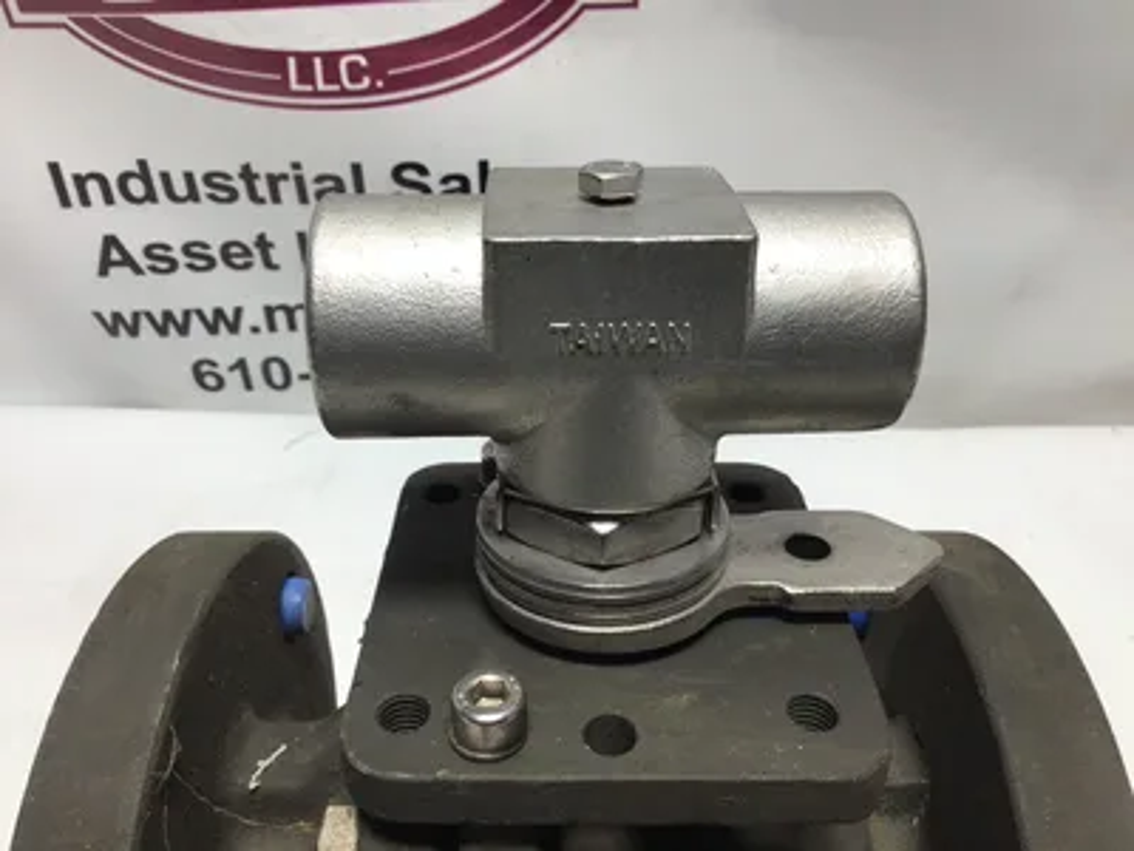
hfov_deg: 58.4
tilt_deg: -42.9
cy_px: 426
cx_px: 567
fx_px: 1016
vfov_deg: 45.4
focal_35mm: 31
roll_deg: -2.1
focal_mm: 3.3
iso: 32
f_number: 2.4
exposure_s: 1/120
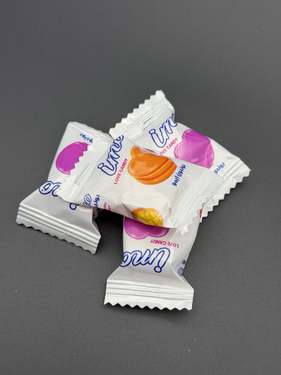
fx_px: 520
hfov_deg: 30.3
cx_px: 140
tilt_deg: -67.3
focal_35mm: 48
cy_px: 188
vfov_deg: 39.7
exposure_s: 1/192
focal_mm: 6.76
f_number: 1.78
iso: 50
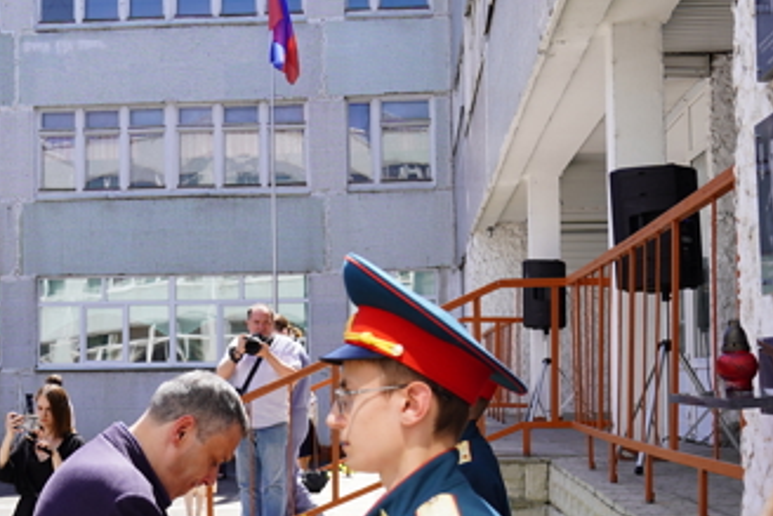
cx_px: 309
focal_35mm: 64
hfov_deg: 31.3
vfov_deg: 21.2
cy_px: 339
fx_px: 1375
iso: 100
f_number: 5
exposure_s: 1/250
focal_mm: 28
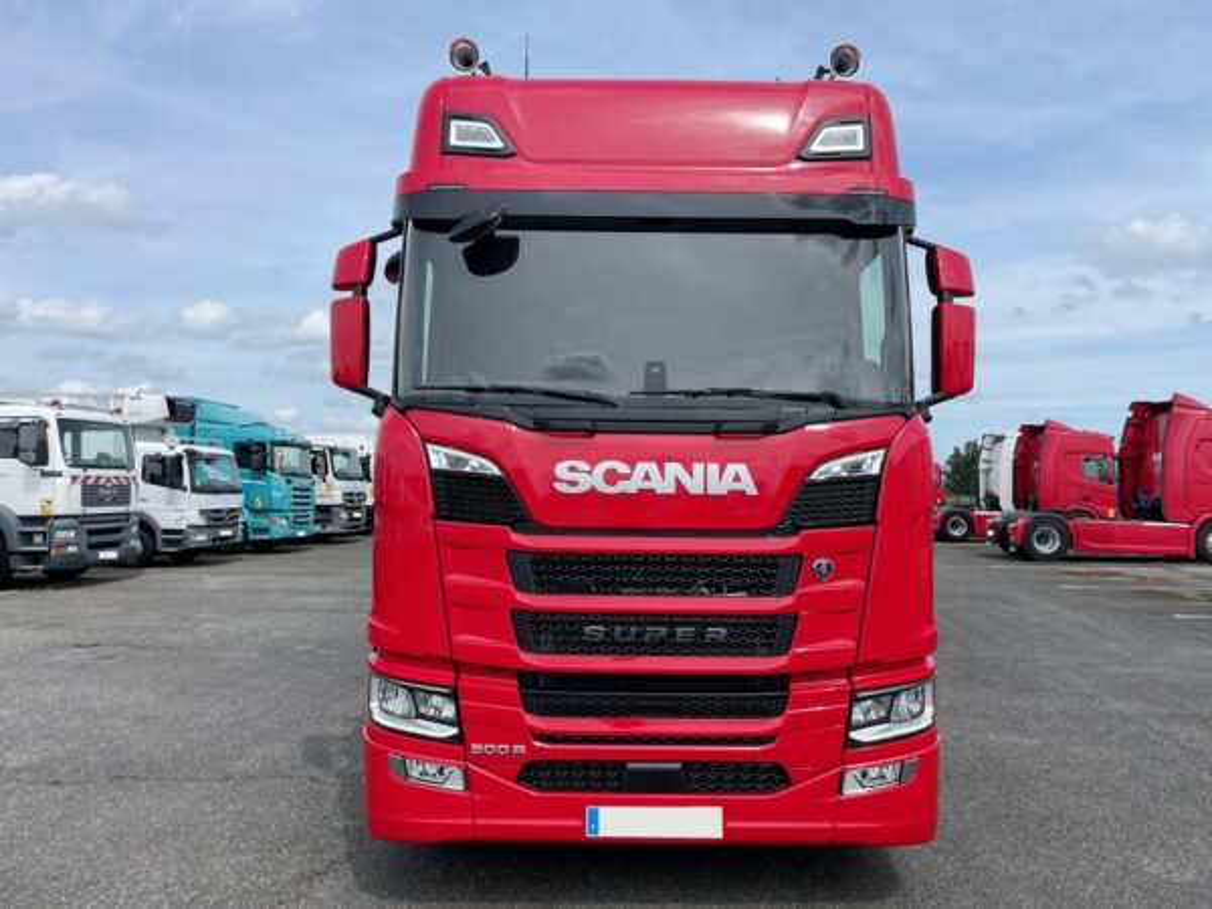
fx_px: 910
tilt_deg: +5.5
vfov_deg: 53.1
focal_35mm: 26
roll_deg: +0.9
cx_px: 606
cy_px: 454
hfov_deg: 67.3
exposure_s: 1/3401
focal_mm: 4.2
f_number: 1.6
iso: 32
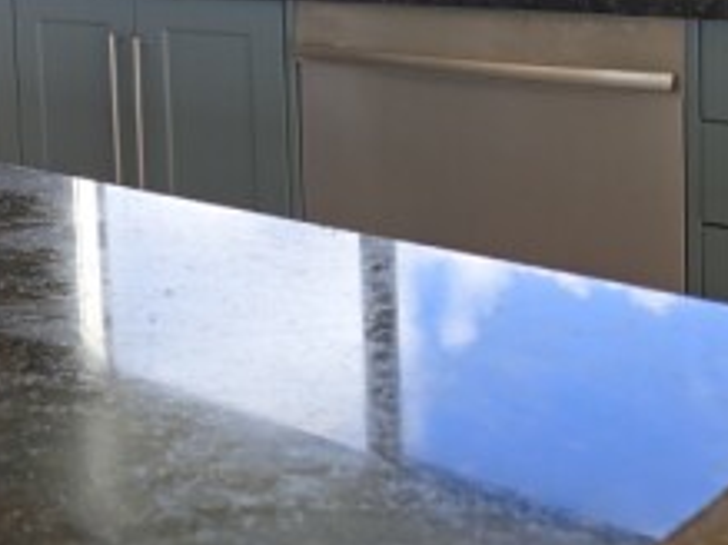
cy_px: -23
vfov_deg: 22.2
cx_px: -216
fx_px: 1324
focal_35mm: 63
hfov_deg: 26.2
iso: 32
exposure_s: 1/180
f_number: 1.7
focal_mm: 6.3
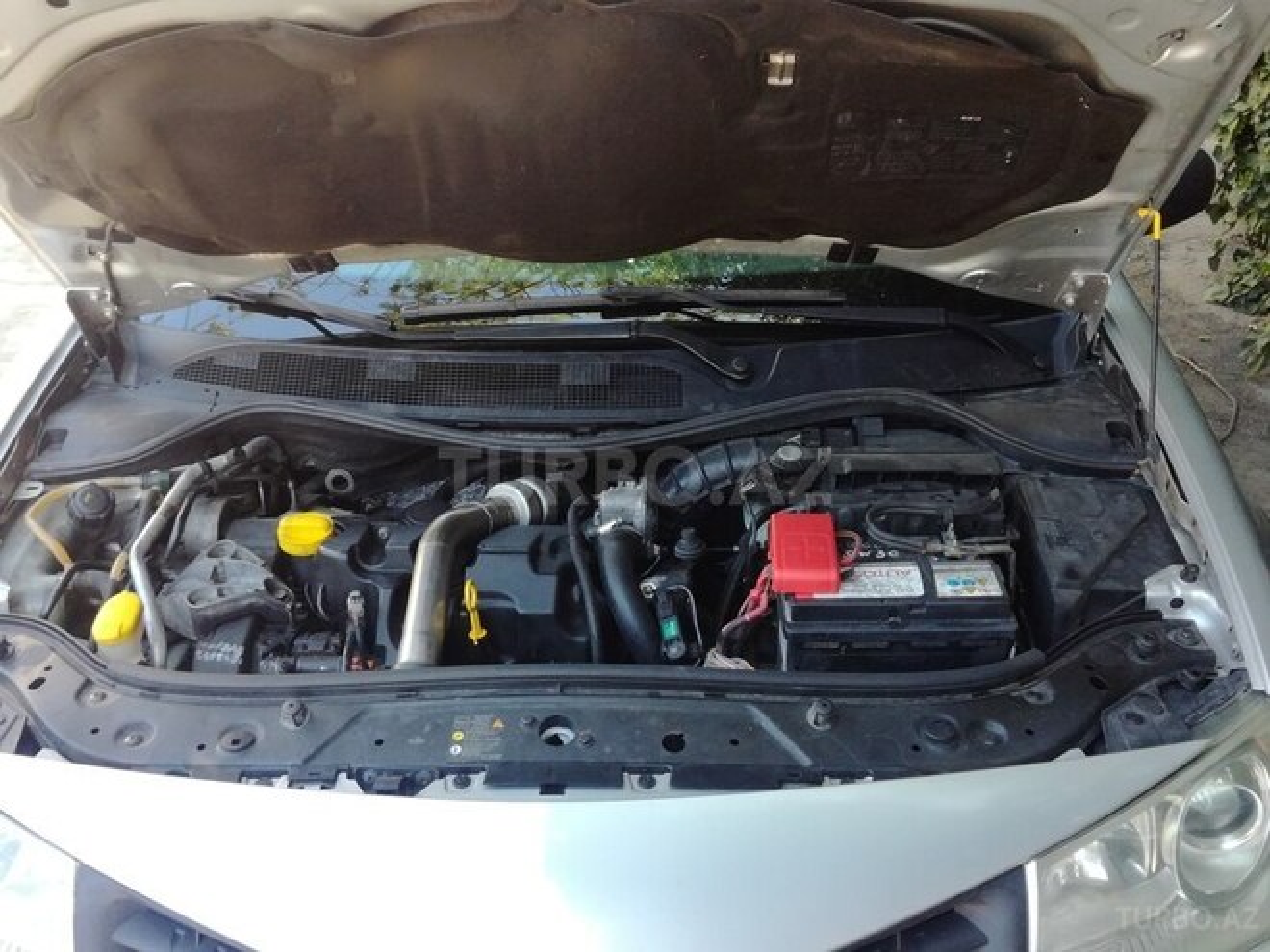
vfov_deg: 40.7
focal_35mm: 35
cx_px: 635
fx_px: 1284
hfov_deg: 52.6
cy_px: 476
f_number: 2
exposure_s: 1/120
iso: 80
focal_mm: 3.79
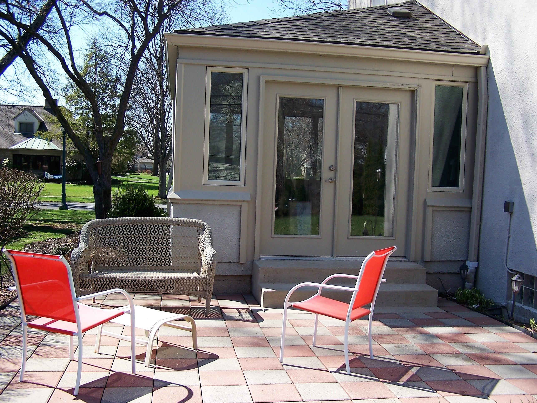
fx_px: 589
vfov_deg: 37.7
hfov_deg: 49.0
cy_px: 202
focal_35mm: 38
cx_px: 268
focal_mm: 6.3
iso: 80
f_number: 2.8
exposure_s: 1/640
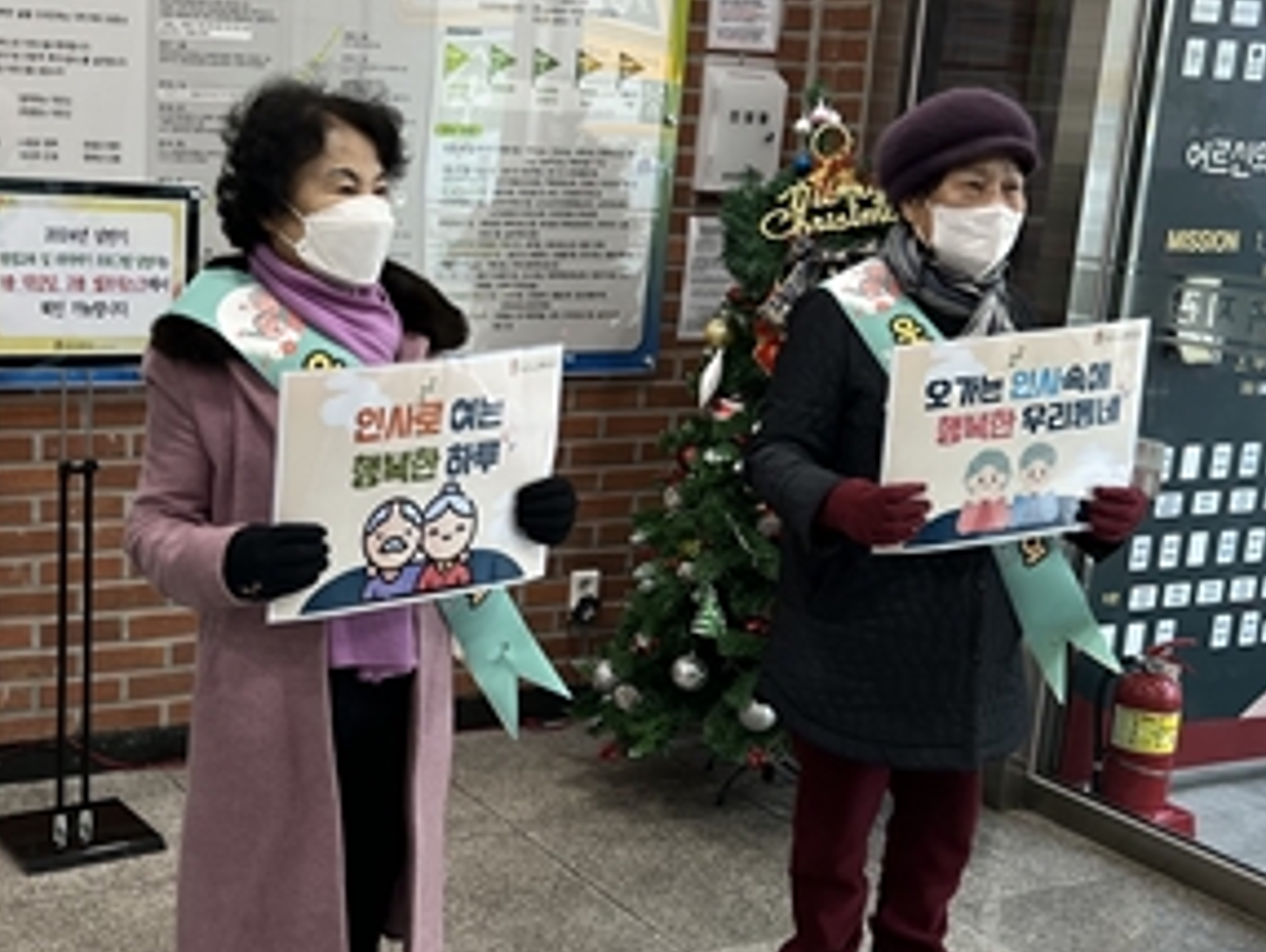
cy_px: 525
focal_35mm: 50
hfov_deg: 37.3
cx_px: 328
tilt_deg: -13.0
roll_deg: -2.4
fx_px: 1830
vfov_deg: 29.1
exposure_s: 1/120
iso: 125
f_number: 1.5
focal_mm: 5.7
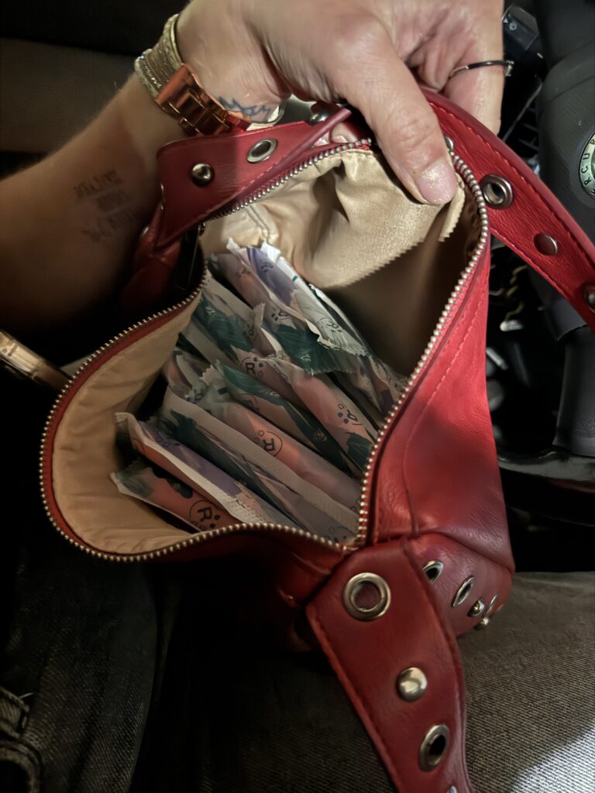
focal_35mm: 24
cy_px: 396
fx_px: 550
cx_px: 298
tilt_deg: -38.8
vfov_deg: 71.6
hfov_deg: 56.8
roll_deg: -14.2
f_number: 1.78
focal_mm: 6.76
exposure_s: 1/9
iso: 2500
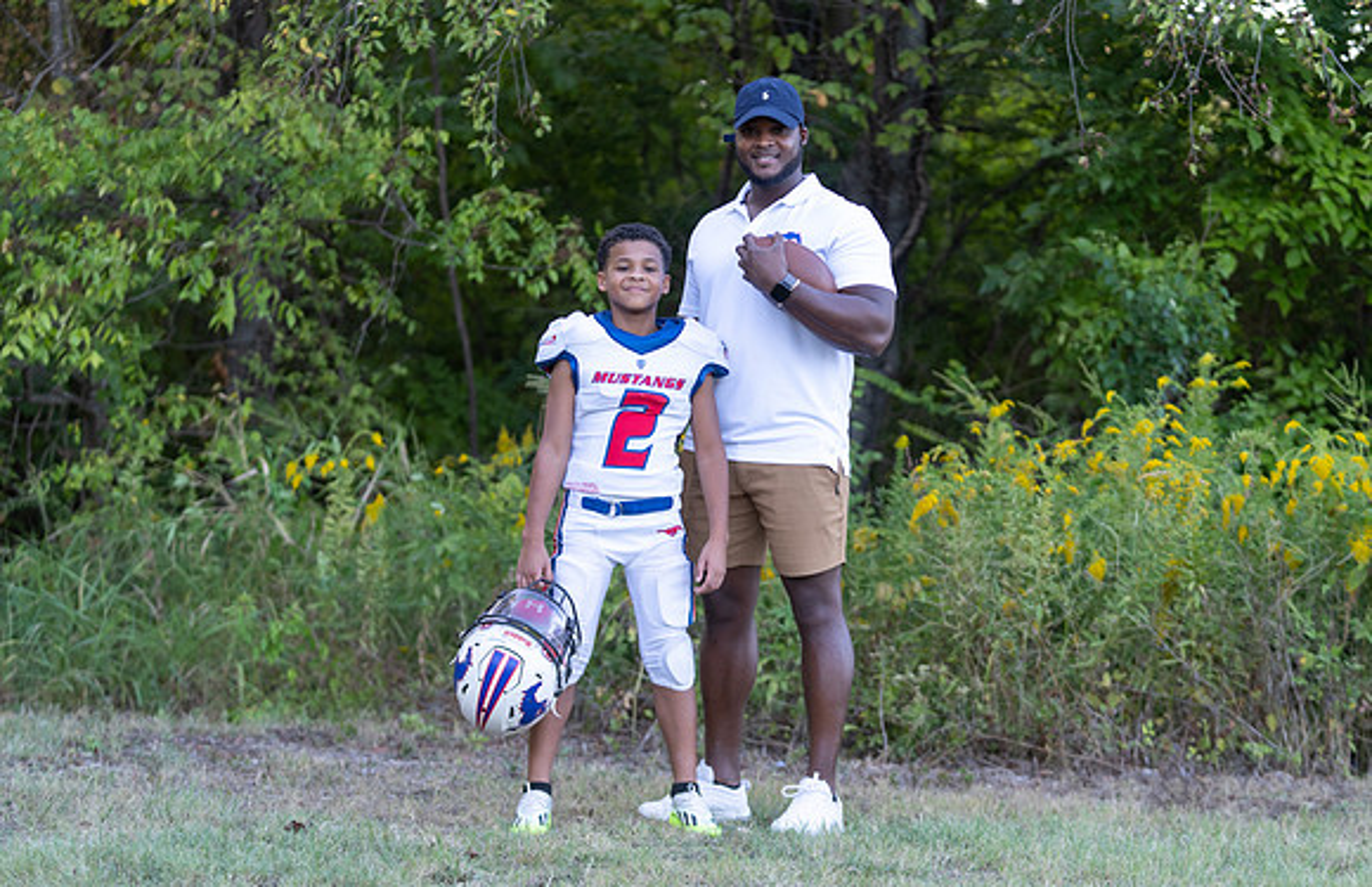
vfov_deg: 15.6
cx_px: 757
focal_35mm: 86
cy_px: 432
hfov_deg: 23.9
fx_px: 3240
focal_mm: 77
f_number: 2.8
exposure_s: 1/320
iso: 320
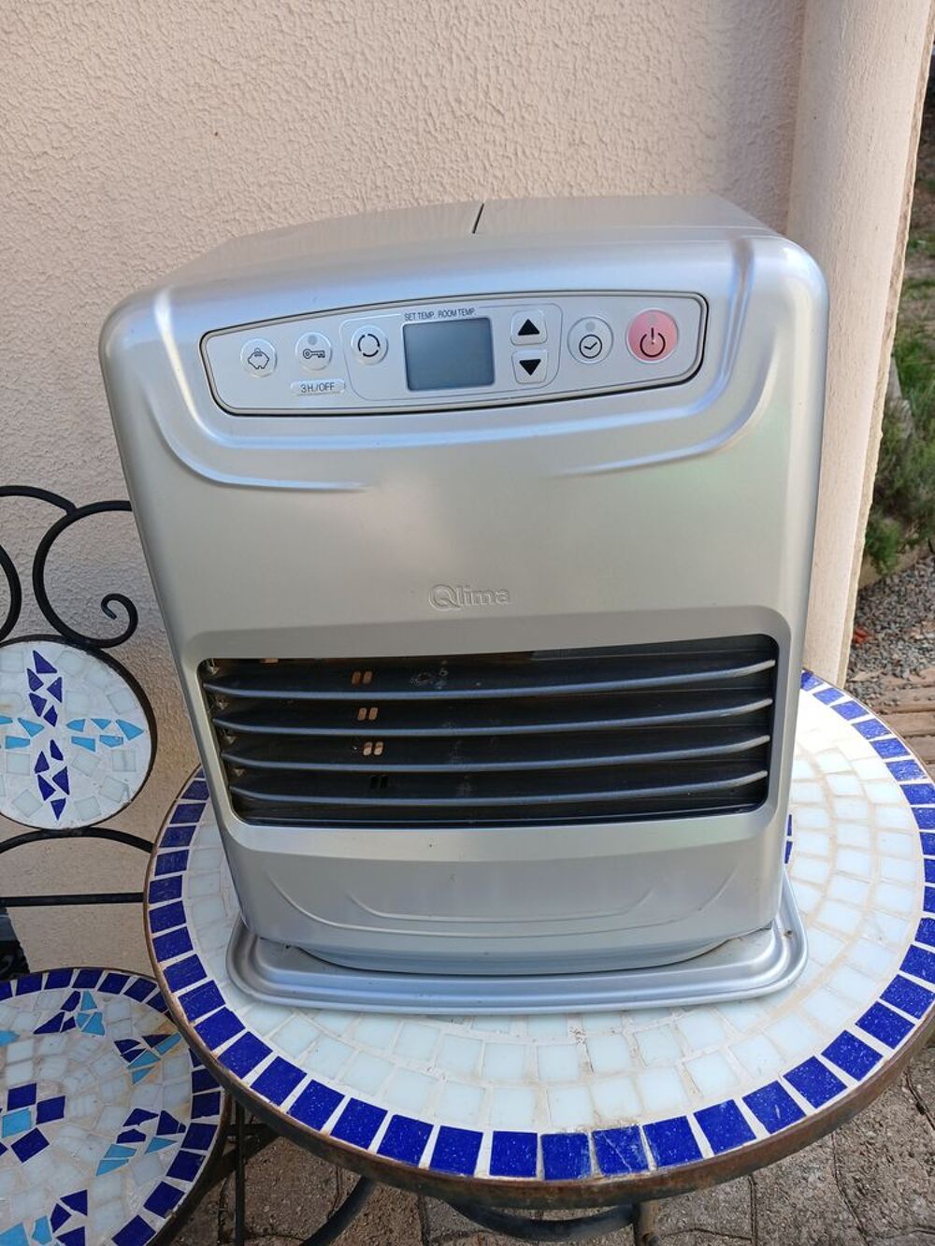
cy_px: 623
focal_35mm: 27
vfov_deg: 65.3
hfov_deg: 51.4
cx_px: 468
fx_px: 972
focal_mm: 3.98
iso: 20
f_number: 1.8
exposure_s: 1/123
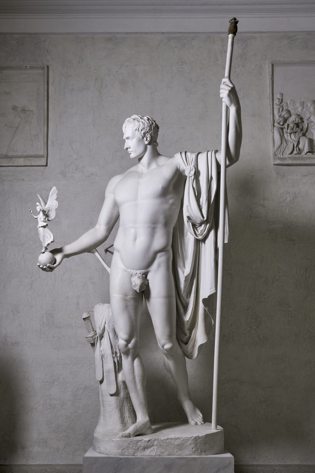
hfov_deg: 34.2
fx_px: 512
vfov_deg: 49.6
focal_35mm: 39
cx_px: 158
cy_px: 236
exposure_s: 1/125
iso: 400
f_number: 6.4
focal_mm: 25.7
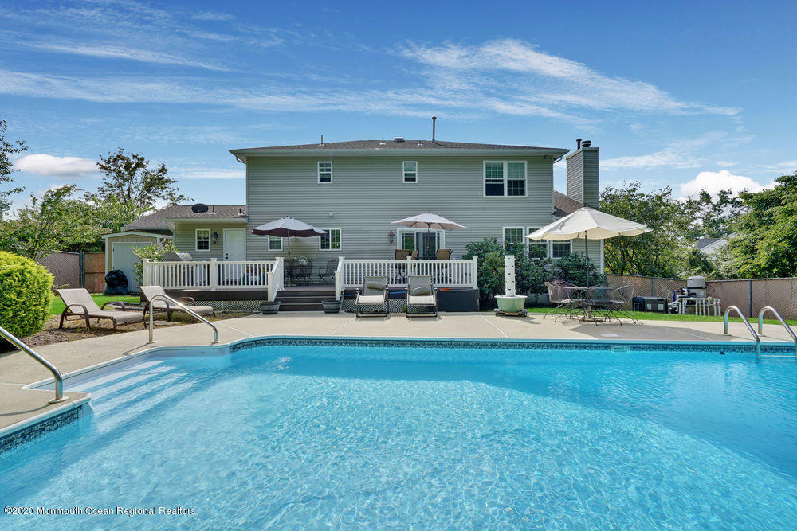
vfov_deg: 73.8
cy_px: 266
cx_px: 398
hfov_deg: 96.7
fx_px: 354
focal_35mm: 16
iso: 100
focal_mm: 16
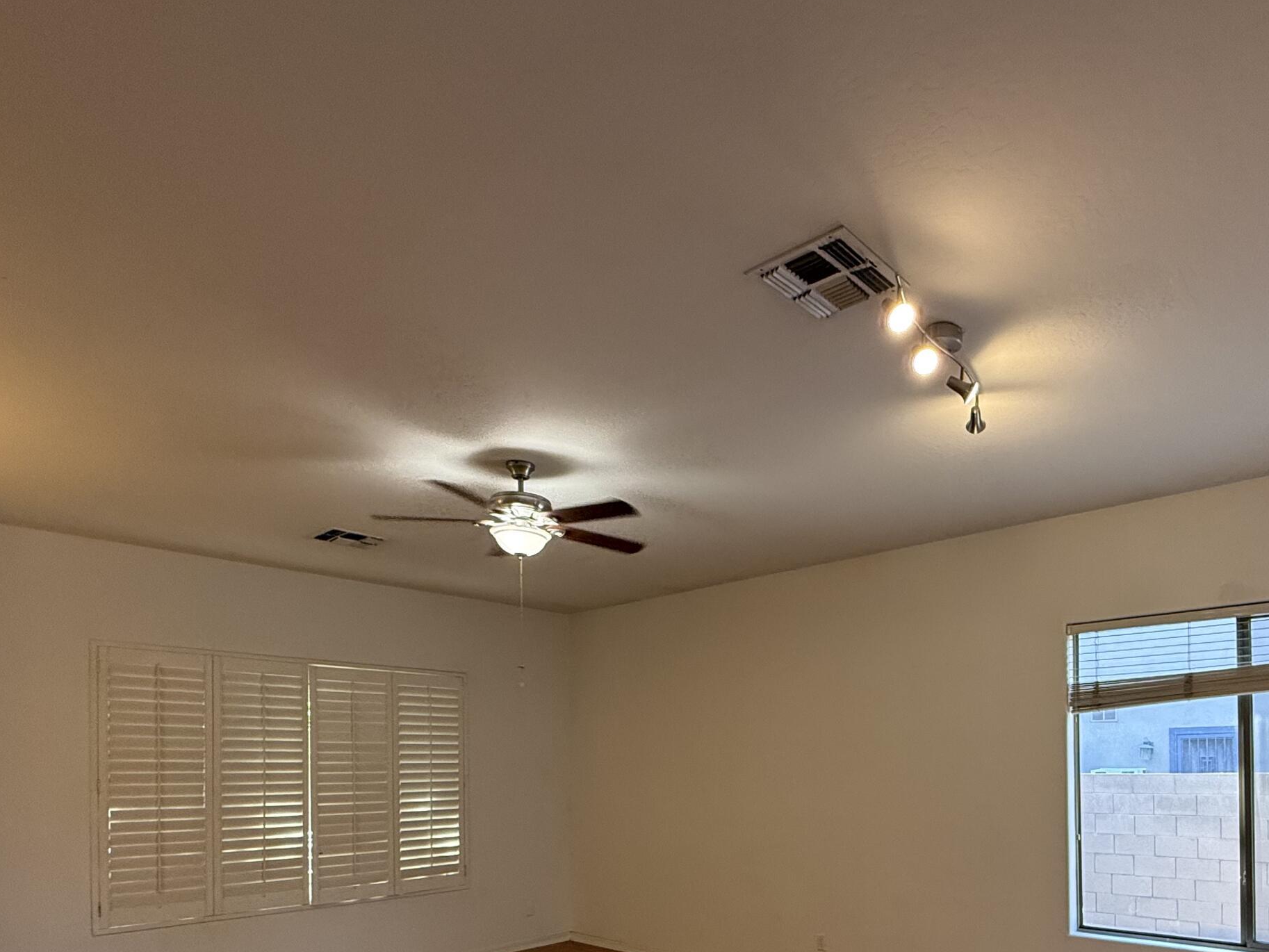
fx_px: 843
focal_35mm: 23
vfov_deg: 54.8
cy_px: 761
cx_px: 816
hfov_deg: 72.3
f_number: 2.2
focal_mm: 2.22
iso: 250
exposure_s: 1/120
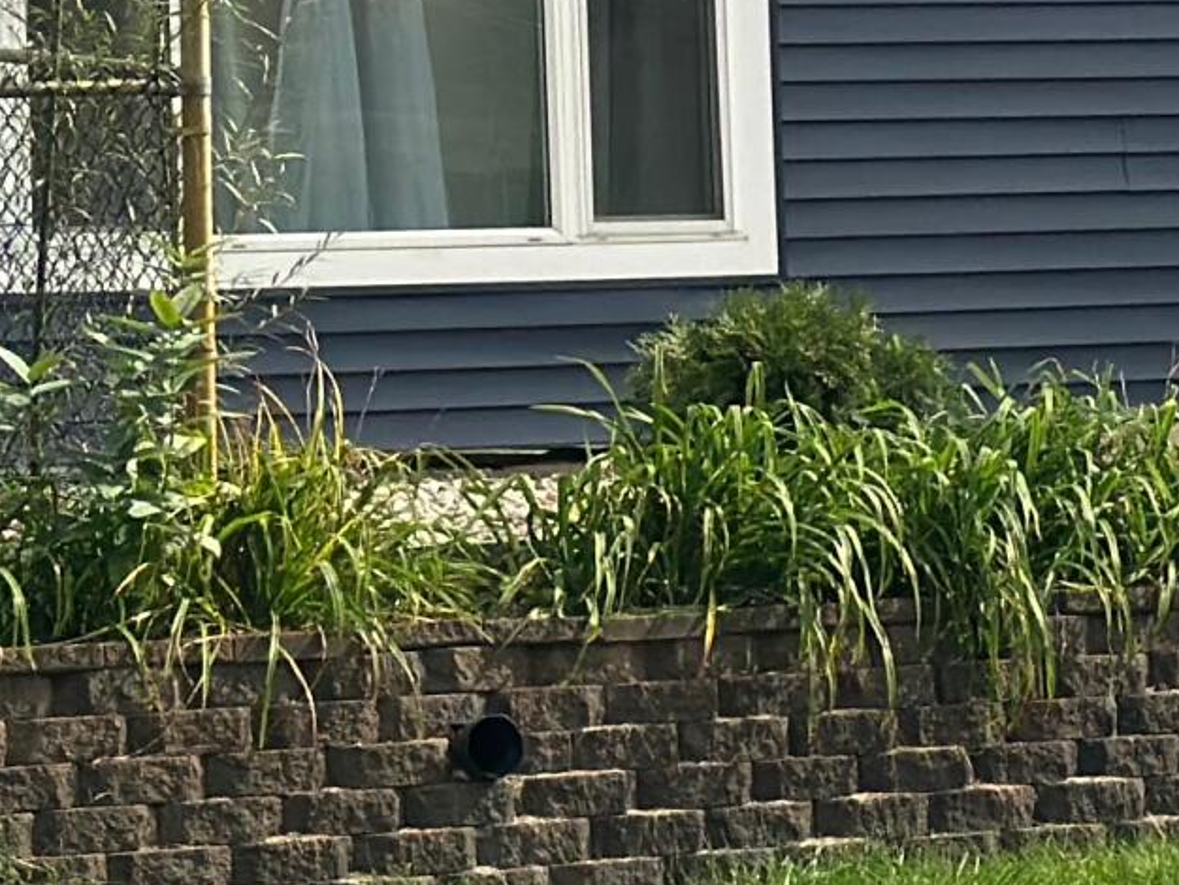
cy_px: -350
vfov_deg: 6.4
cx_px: 640
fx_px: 7837
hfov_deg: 8.6
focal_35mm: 230
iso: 100
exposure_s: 1/4184
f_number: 1.78
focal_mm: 6.86
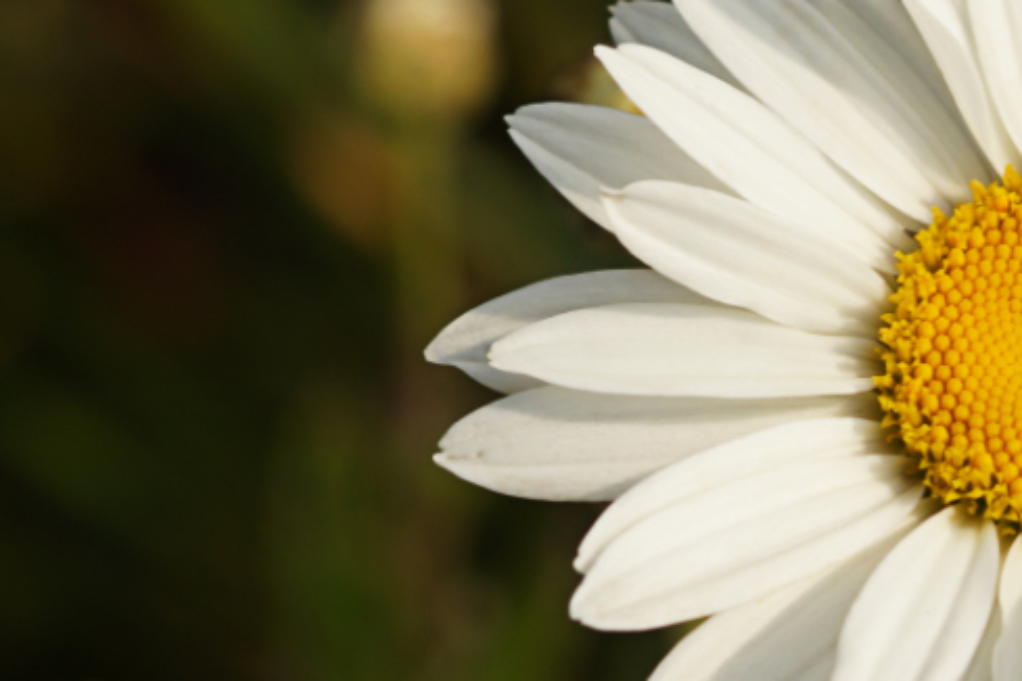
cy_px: 518
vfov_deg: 3.7
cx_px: 1145
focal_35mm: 368
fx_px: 10446
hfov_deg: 5.6
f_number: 5.6
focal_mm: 100
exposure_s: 1/400
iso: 100
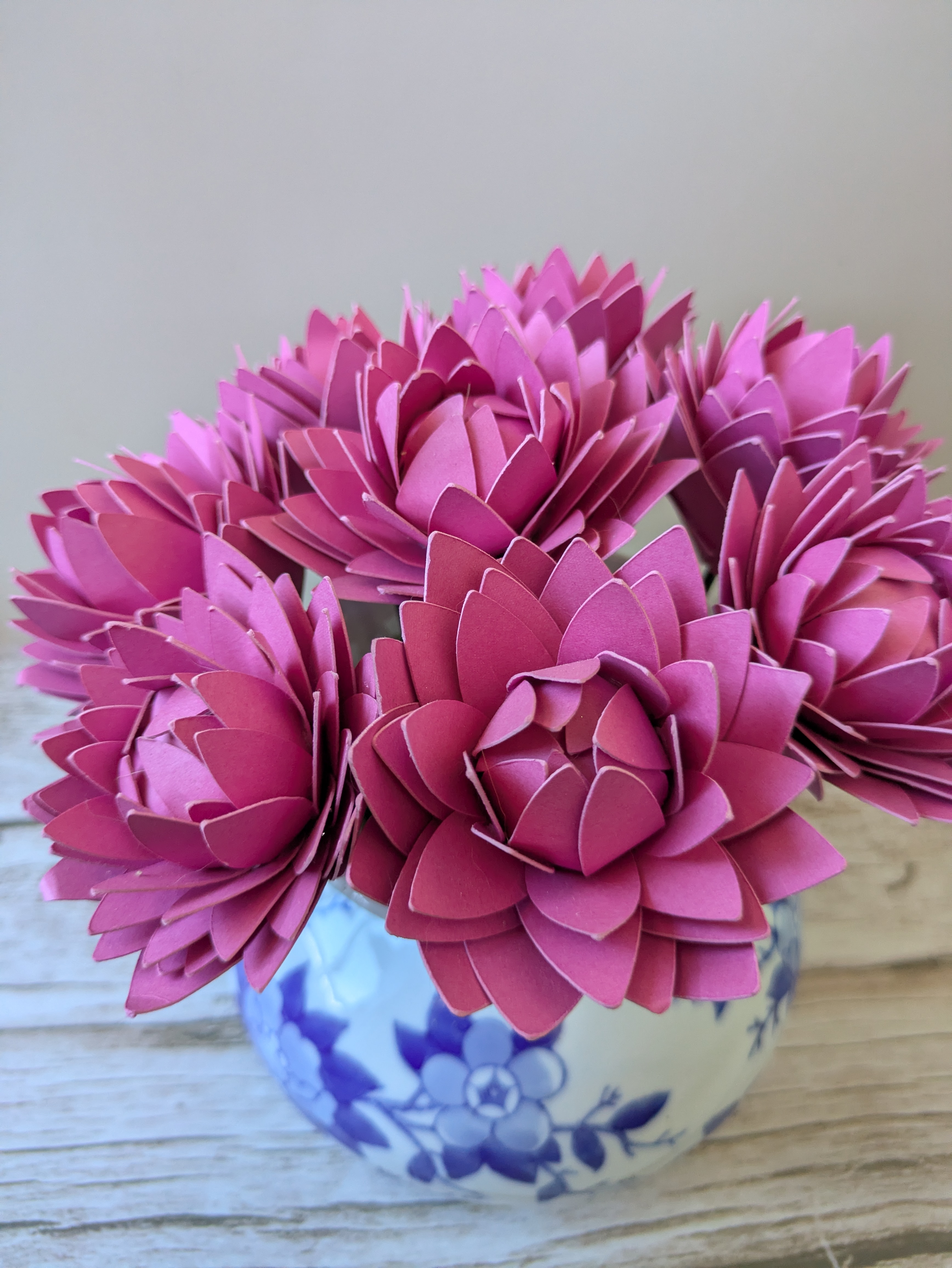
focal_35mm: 25
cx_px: 476
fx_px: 916
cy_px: 634
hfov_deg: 54.9
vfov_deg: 69.4
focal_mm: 5.43
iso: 347
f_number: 1.89
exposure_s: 1/100
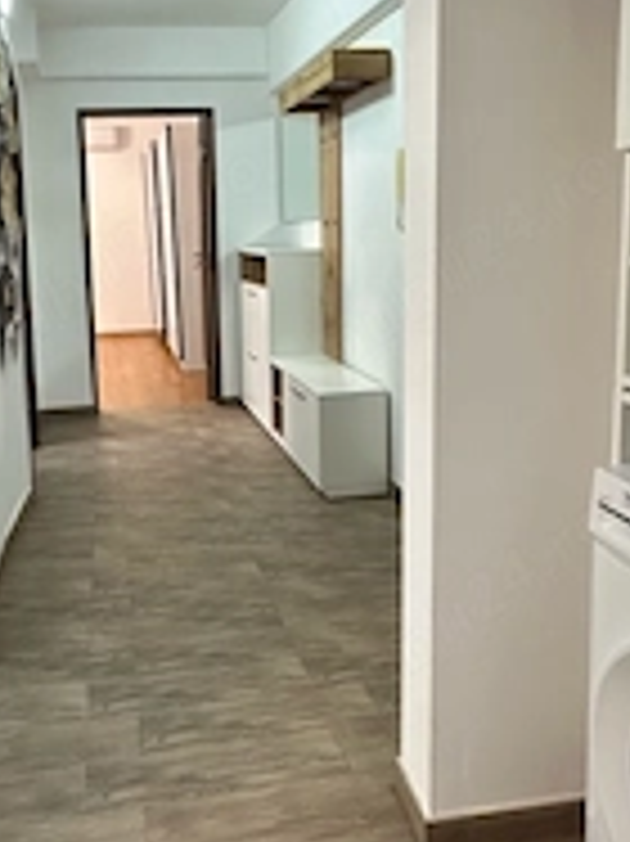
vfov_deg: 59.2
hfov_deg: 46.0
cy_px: 315
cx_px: 207
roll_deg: +1.3
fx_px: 729
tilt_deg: -5.9
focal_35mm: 30
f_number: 2.2
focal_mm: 2.22
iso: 250
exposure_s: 1/100
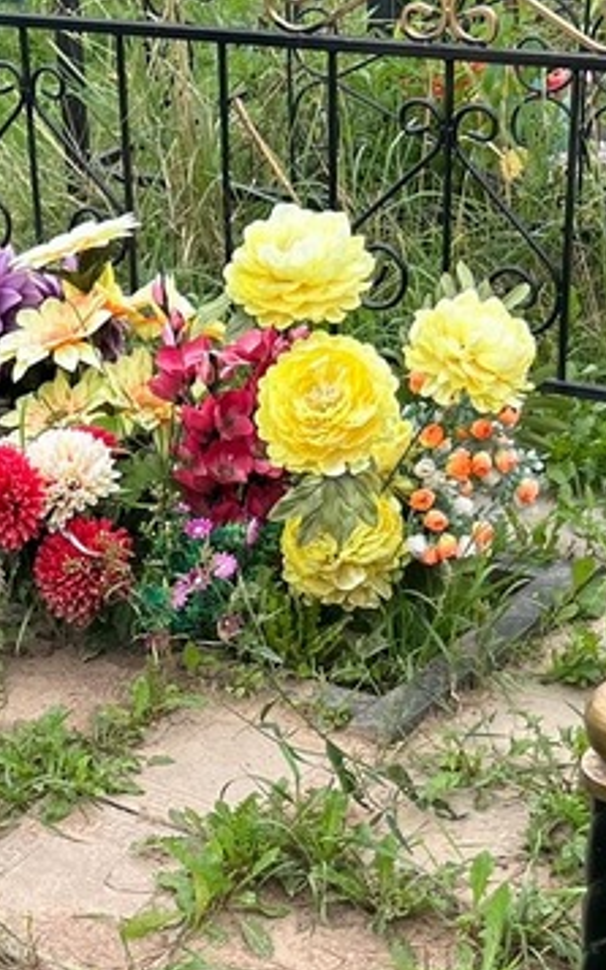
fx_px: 2088
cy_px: 802
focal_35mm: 79
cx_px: 84
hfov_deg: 16.3
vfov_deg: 25.6
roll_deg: +5.7
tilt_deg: -32.4
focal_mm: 5.7
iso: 50
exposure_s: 1/700
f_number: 1.5
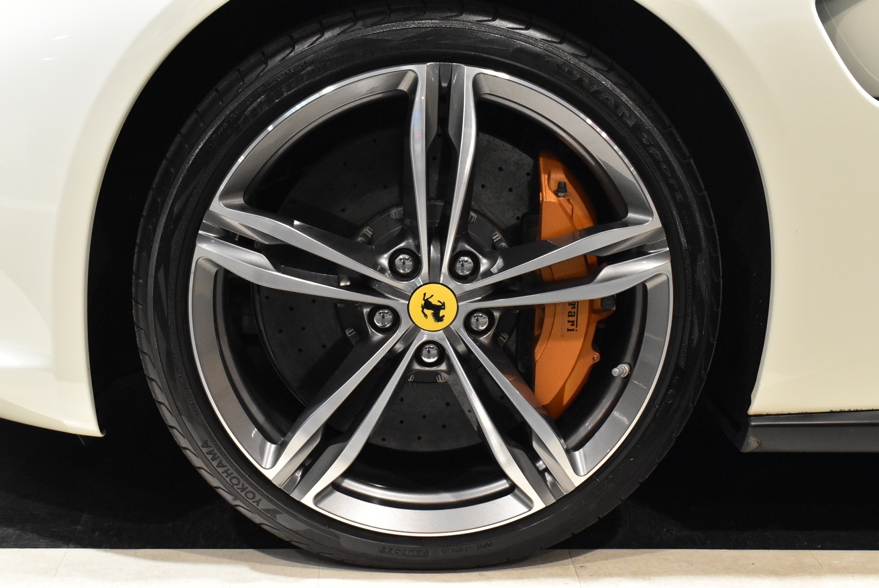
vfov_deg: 23.8
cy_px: 294
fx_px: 1393
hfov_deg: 35.0
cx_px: 440
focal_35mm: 57
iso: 4500
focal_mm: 38
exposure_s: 1/60
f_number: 8
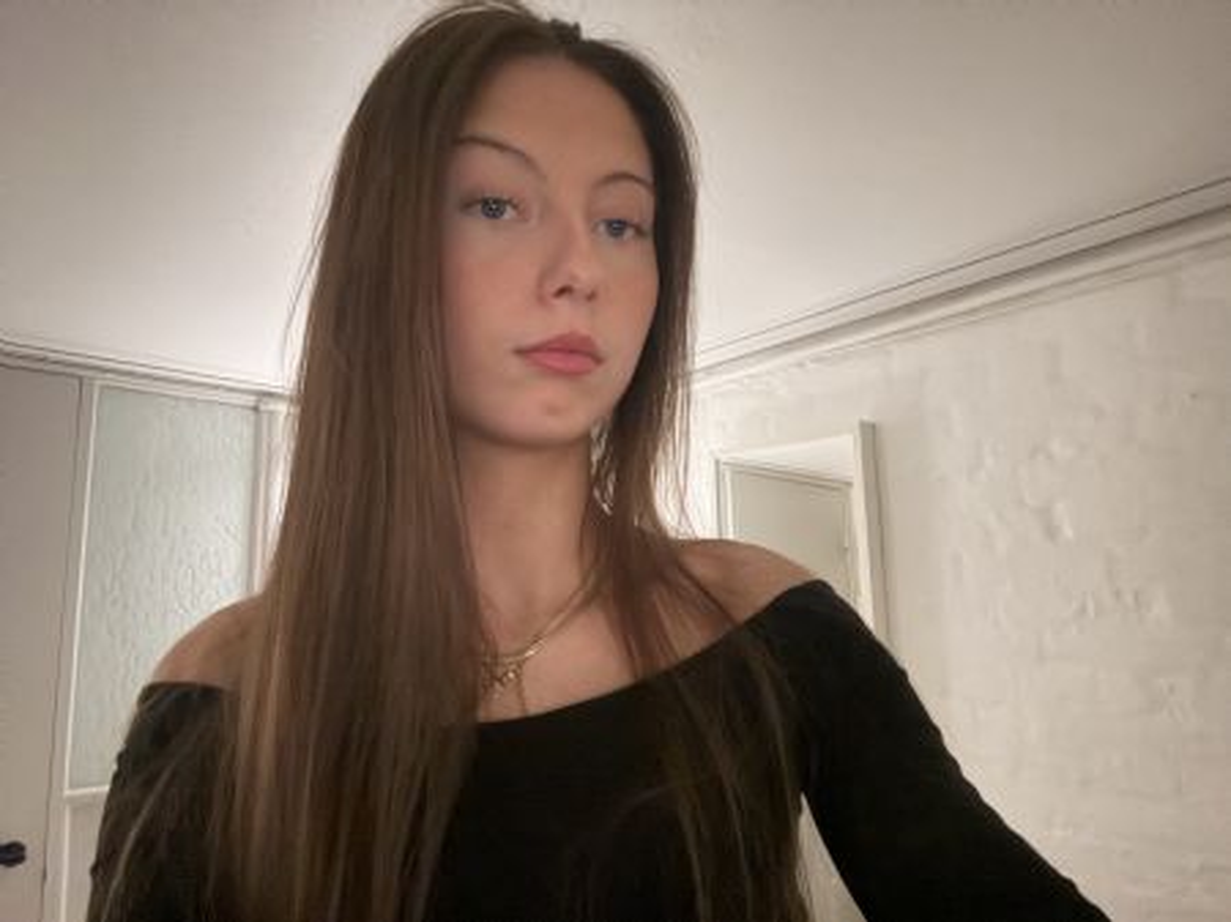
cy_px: 461
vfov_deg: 58.8
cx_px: 616
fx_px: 817
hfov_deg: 74.0
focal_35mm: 23
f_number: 1.9
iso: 1250
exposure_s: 1/14
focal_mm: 2.69
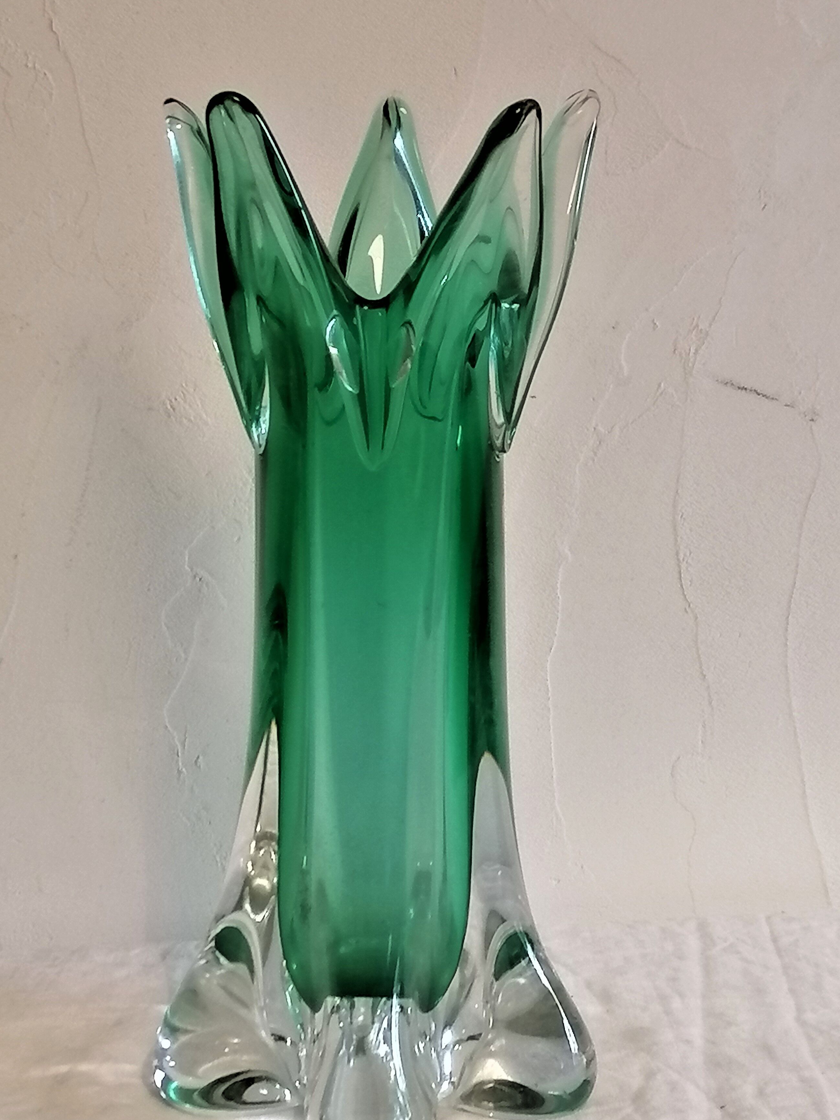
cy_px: 579
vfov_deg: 24.4
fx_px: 2588
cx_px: 408
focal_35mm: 80
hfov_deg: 18.4
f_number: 1.8
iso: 320
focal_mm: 5.4
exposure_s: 1/60
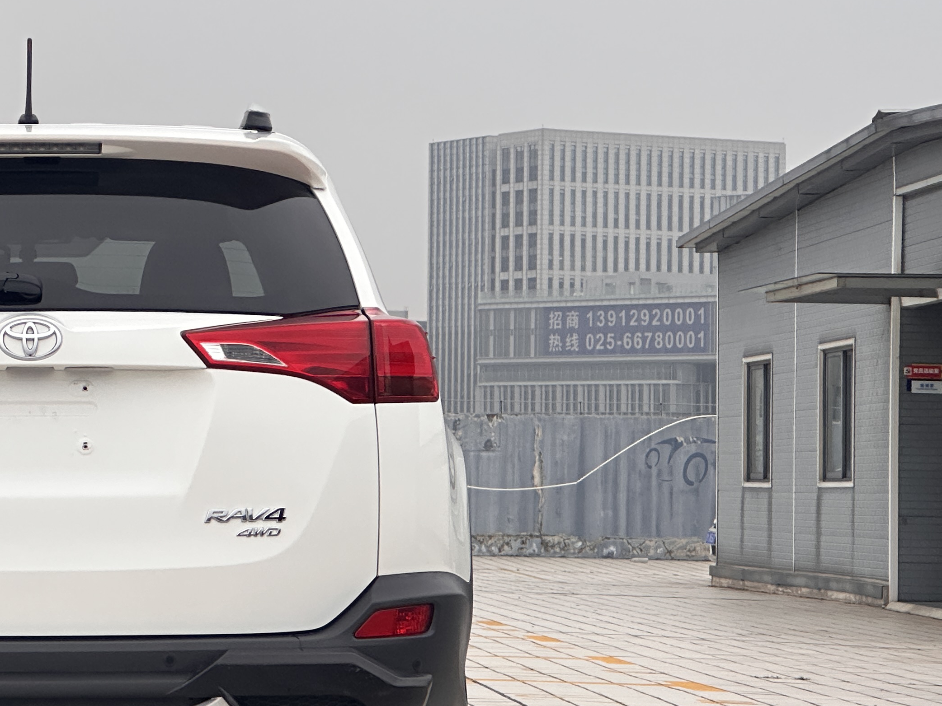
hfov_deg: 13.1
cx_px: 42
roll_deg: -0.9
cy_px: 337
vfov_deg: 10.0
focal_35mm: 149
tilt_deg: +2.9
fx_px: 4055
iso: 80
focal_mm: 9
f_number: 2.8
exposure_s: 1/99
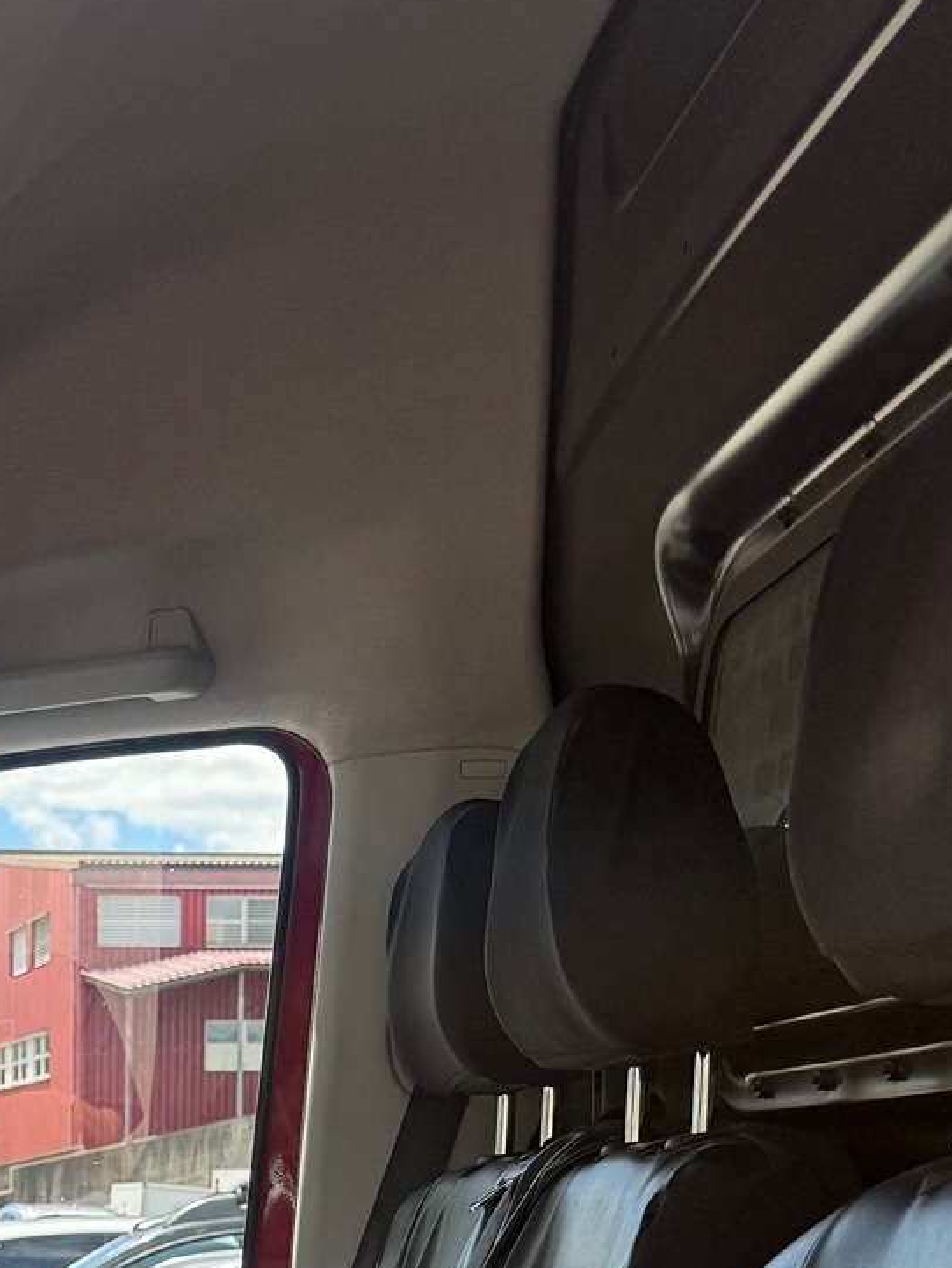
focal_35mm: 67
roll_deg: -0.5
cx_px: -128
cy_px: 1435
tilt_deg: -4.4
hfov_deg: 20.8
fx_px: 2455
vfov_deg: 26.4
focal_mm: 6.76
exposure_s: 1/1250
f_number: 1.78
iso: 100
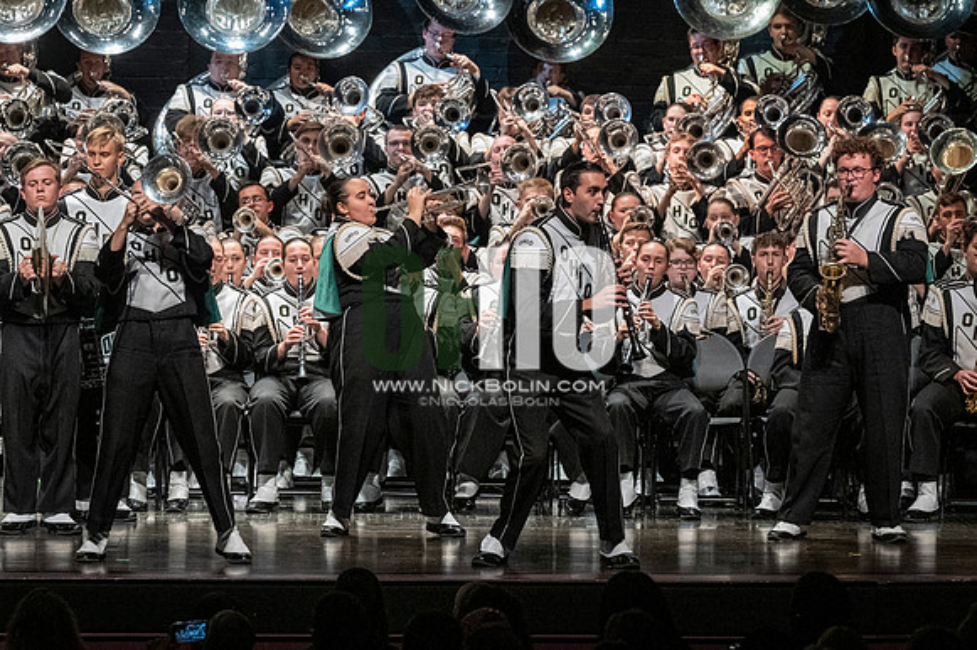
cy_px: 325
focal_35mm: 217
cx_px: 488
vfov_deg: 6.3
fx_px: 5886
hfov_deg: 9.5
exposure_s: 1/500
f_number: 4
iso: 4000
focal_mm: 145
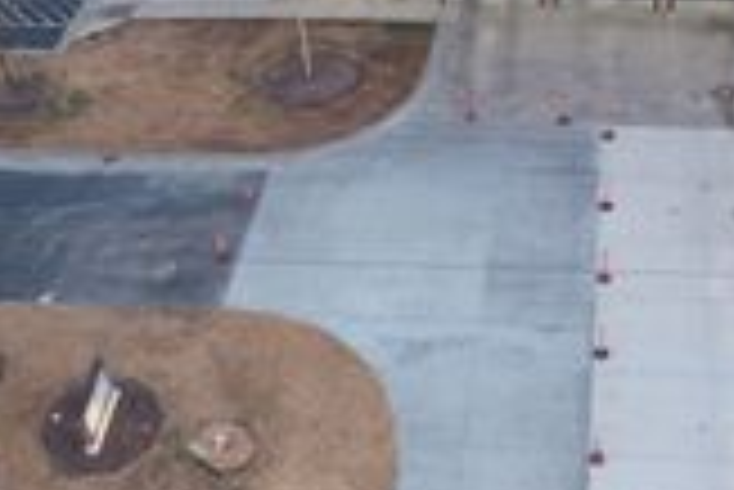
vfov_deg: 24.6
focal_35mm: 54
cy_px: 402
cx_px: 536
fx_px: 1102
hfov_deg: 36.1
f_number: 2.8
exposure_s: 1/15
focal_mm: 8.38
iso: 170
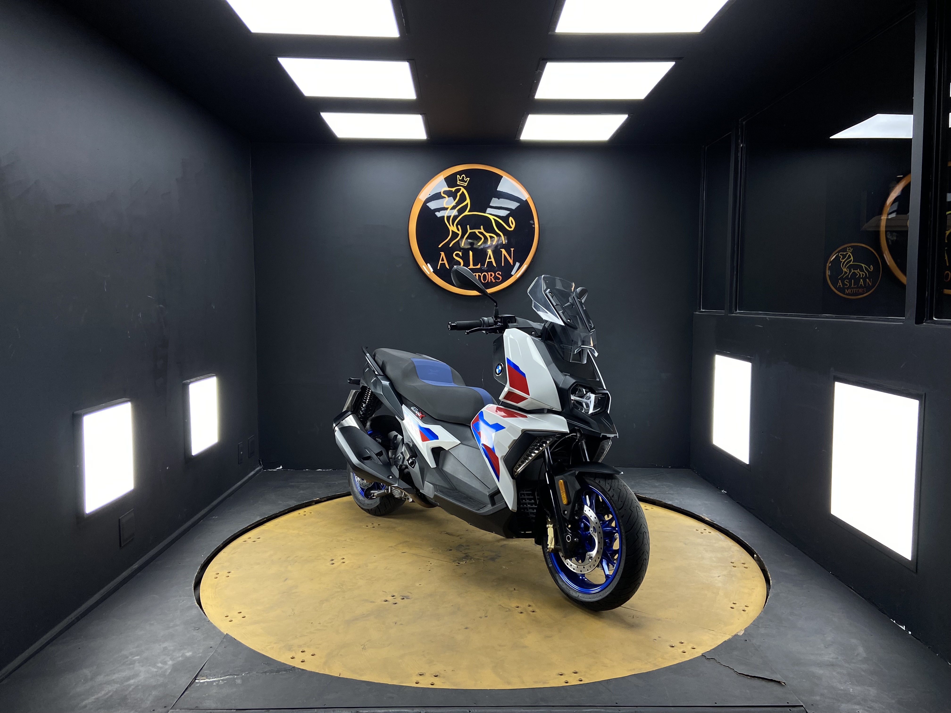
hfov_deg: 67.3
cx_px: 476
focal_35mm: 26
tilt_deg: -3.7
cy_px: 356
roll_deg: -0.2
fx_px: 714
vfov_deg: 53.1
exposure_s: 1/120
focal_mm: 4.25
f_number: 1.8
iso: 80
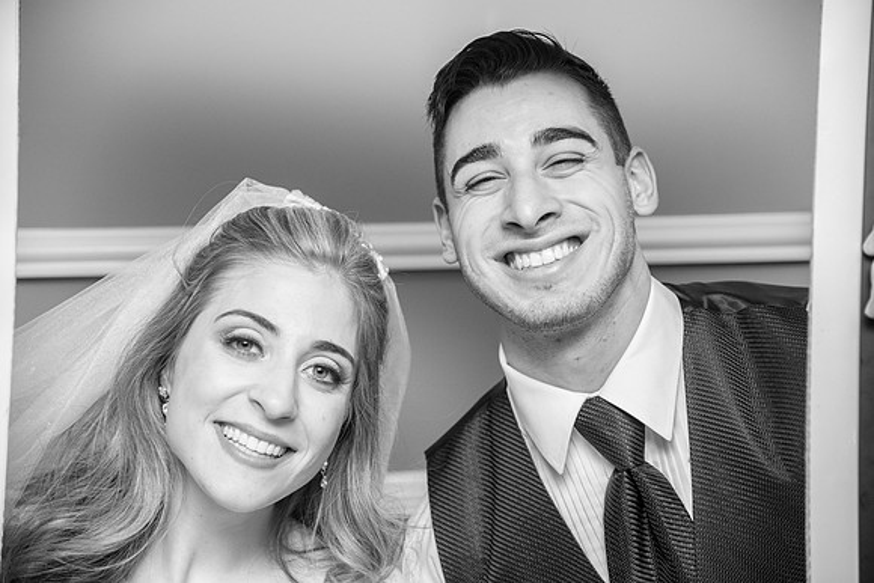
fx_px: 1821
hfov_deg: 27.0
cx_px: 437
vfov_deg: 18.2
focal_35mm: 75
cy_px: 292
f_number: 4
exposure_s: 1/160
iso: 2000
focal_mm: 75
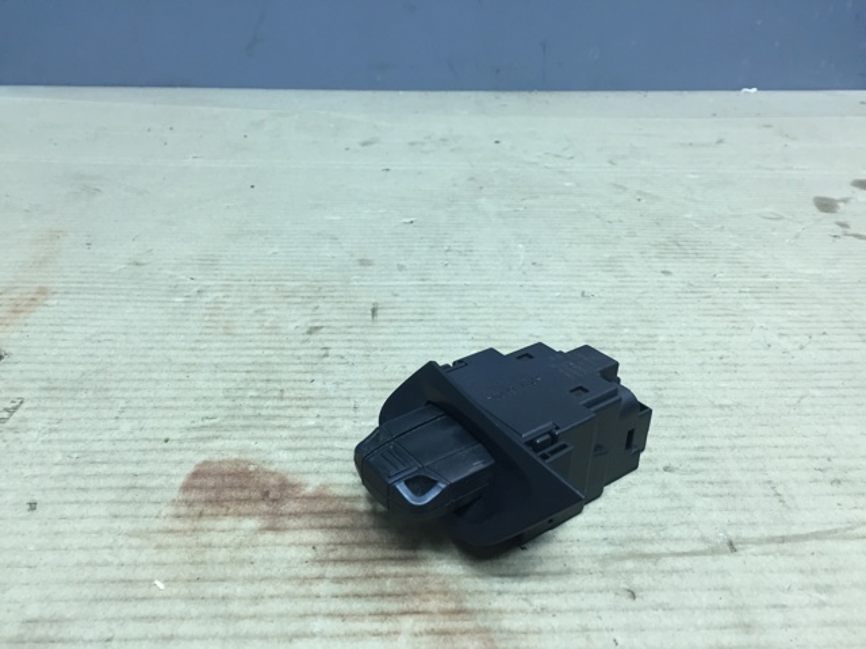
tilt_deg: -27.7
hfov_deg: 61.7
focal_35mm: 29
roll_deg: -2.2
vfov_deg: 48.2
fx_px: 726
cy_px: 324
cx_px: 433
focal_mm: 4.15
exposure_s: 1/33
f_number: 2.2
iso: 64
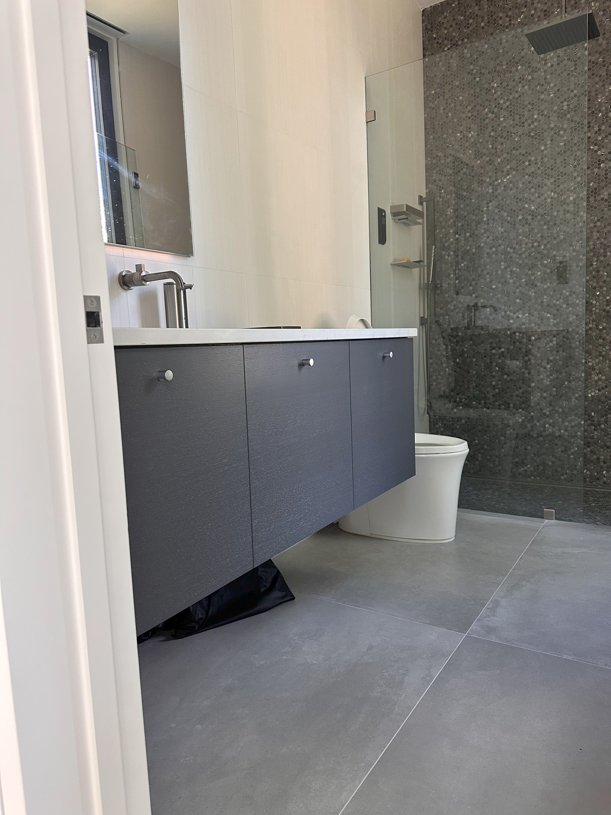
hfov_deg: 56.8
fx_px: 565
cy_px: 408
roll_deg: +1.9
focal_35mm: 24
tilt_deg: -6.5
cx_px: 306
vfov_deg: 71.6
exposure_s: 1/60
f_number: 1.78
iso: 320
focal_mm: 6.86
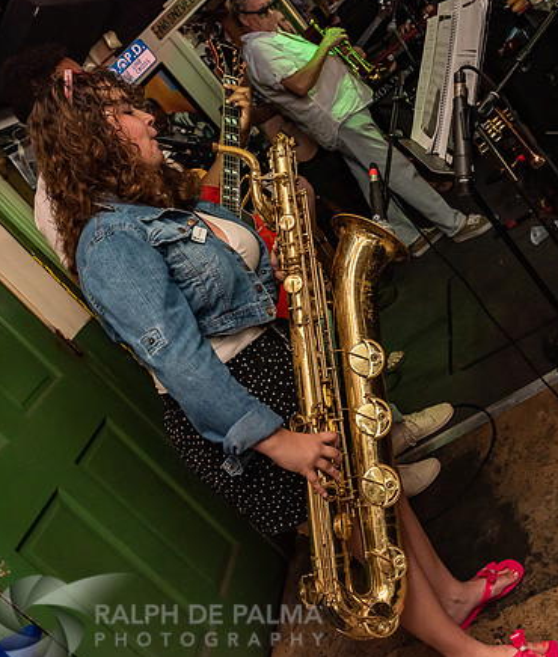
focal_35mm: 34
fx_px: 678
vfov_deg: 51.8
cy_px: 328
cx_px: 300
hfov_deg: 44.7
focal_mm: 24
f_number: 5.6
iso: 1600
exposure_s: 1/200
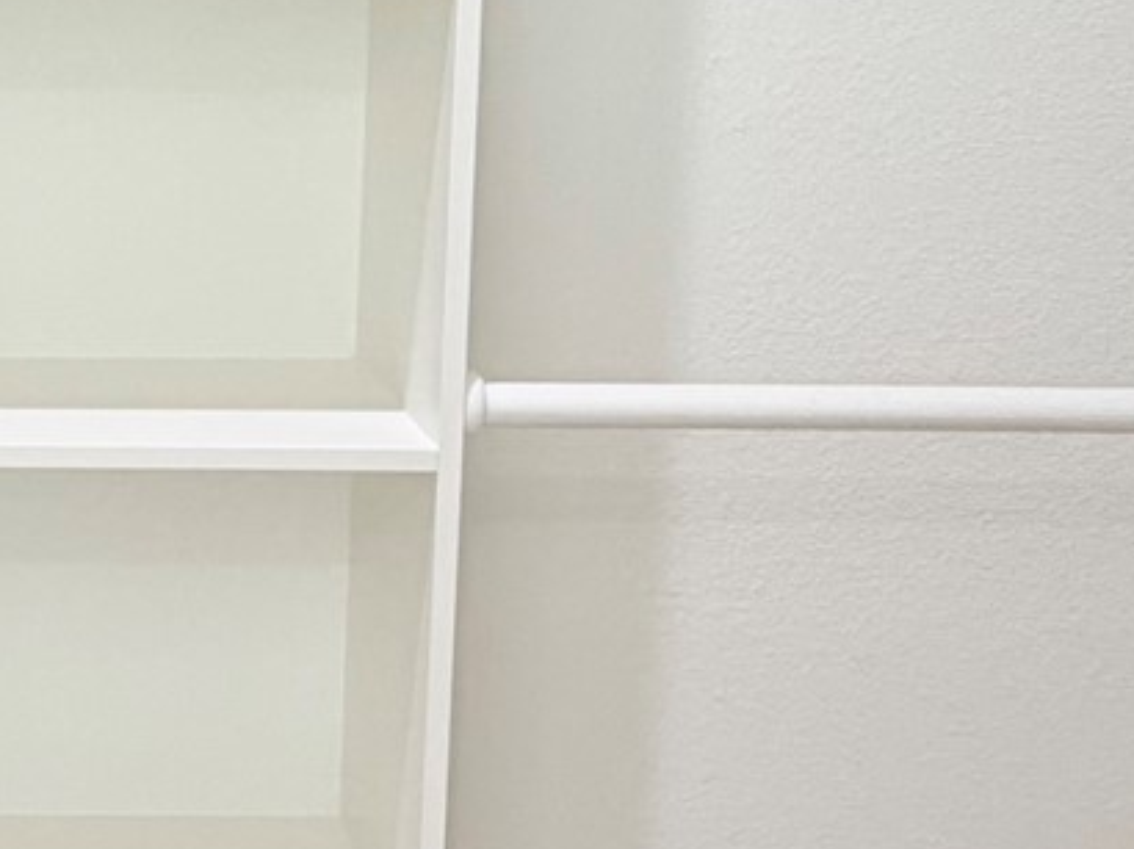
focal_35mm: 70
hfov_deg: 25.7
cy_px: 183
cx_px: -113
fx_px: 2292
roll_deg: +0.3
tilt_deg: -8.3
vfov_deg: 20.8
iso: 200
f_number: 2.2
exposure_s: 1/60
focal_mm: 2.22
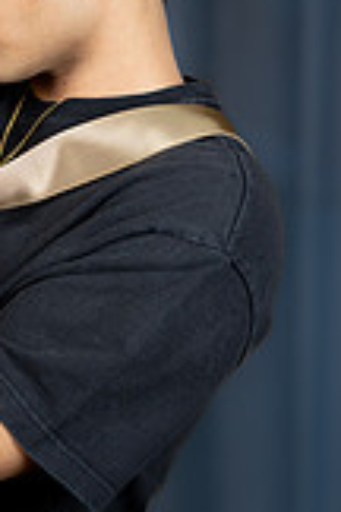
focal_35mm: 139
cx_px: -63
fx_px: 1975
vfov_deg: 14.7
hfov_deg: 9.7
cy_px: 158
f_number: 4
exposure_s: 1/160
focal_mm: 50
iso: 500
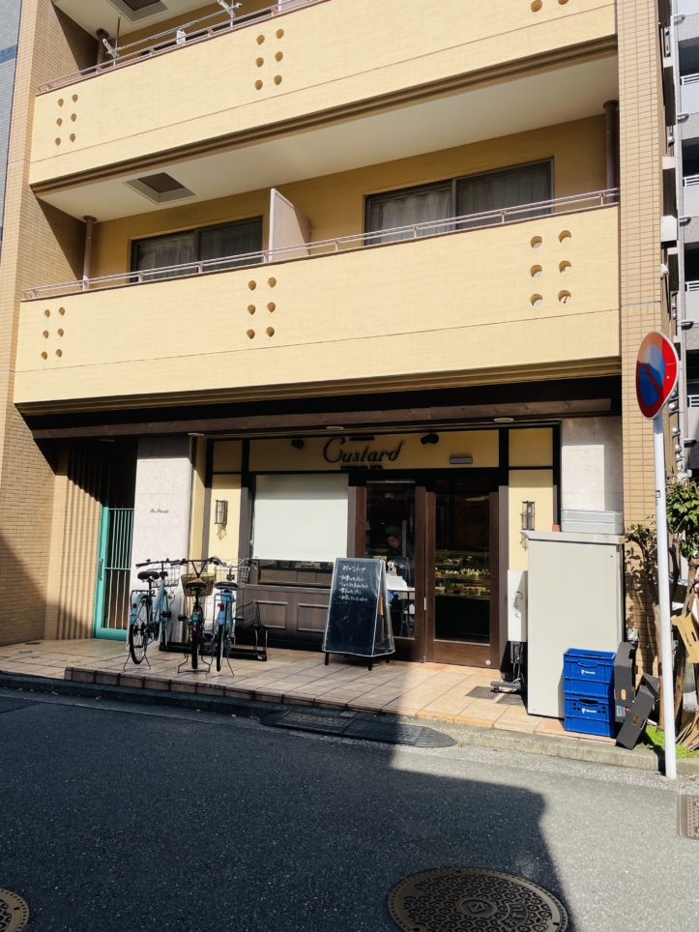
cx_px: 350
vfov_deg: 67.3
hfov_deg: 53.1
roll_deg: -0.8
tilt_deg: +5.4
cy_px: 466
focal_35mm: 26
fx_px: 700
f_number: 1.6
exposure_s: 1/3509
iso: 32
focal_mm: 4.2
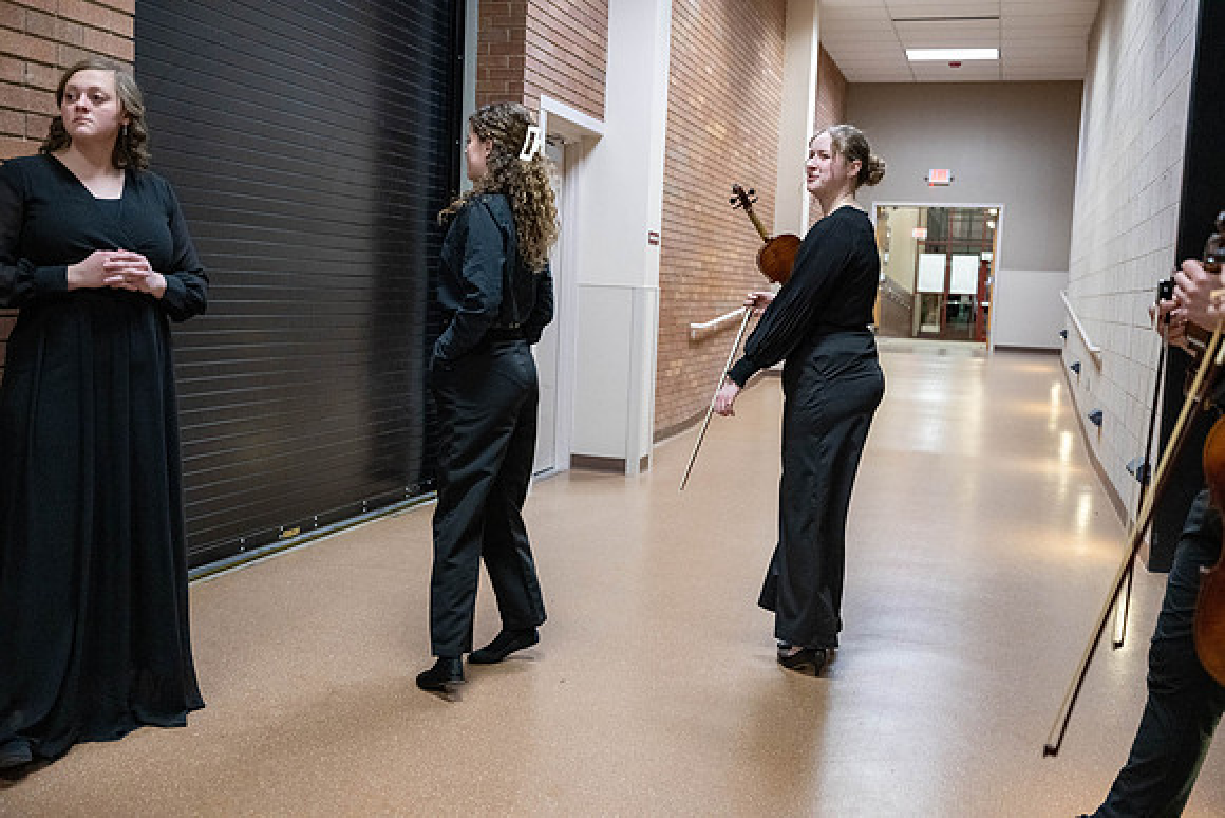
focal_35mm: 34
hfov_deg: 55.1
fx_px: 1174
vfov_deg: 38.4
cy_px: 409
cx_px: 612
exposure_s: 1/250
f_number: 2.8
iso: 6400
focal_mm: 34.5
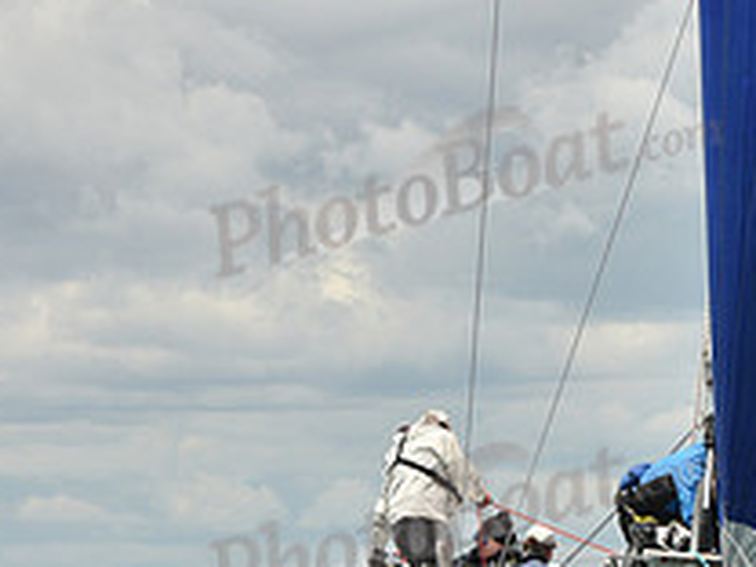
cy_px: 656
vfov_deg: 3.8
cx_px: 912
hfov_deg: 5.1
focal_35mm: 389
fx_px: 8496
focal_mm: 145
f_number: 11
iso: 320
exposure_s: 1/800
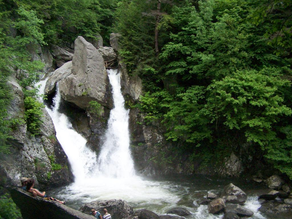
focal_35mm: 38
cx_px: 146
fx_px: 321
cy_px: 110
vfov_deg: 37.7
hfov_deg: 49.0
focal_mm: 6.3
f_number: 2.8
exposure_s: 1/1000
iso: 400
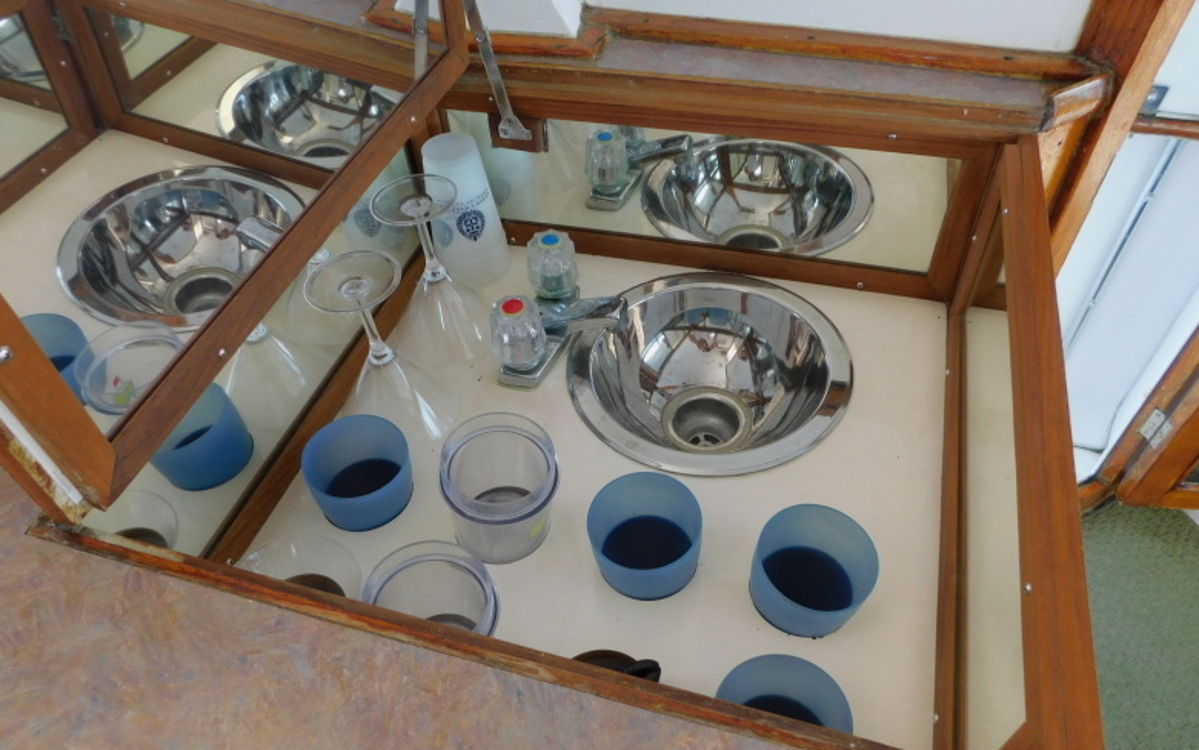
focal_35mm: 25
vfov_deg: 49.3
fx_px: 817
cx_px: 596
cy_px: 401
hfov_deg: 72.5
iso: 125
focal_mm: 4
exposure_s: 1/100
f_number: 3
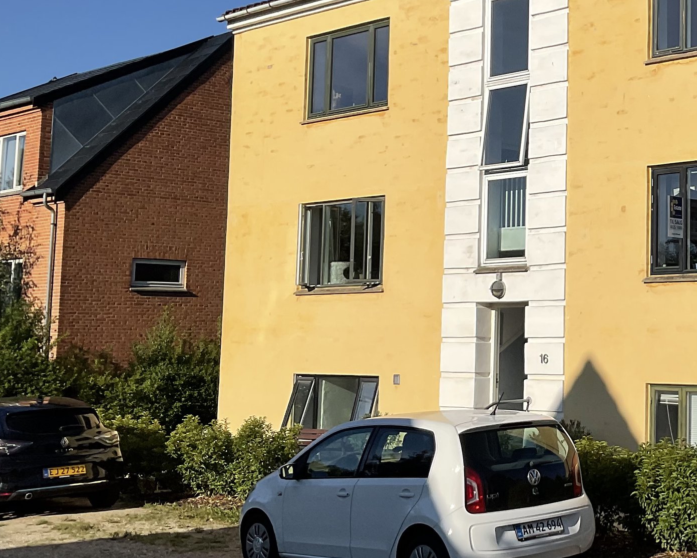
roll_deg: -0.1
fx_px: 1259
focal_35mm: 61
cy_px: 194
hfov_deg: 28.8
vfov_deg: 24.9
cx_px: 712
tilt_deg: +5.9
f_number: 1.8
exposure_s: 1/4405
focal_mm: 3
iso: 16
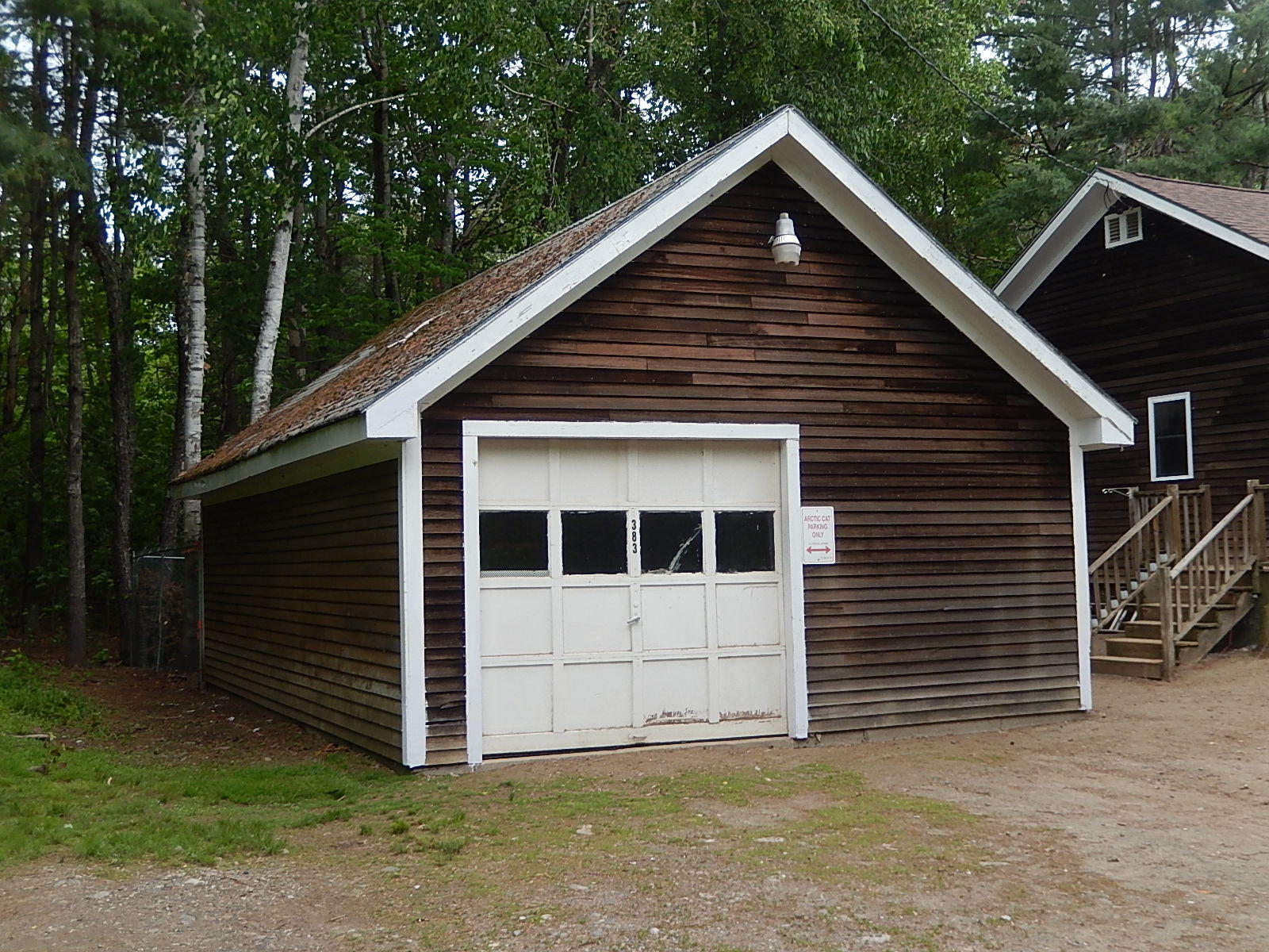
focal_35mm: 41
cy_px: 476
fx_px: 1503
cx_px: 634
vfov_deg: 35.1
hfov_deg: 45.8
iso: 125
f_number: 4.2
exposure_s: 1/320
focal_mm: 7.3
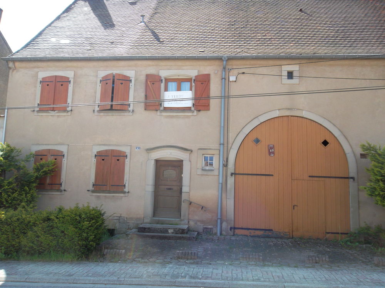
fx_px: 300
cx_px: 192
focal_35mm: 27
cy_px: 144
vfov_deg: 51.4
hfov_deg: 65.3
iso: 80
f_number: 3.5
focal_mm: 4.9
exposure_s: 1/200
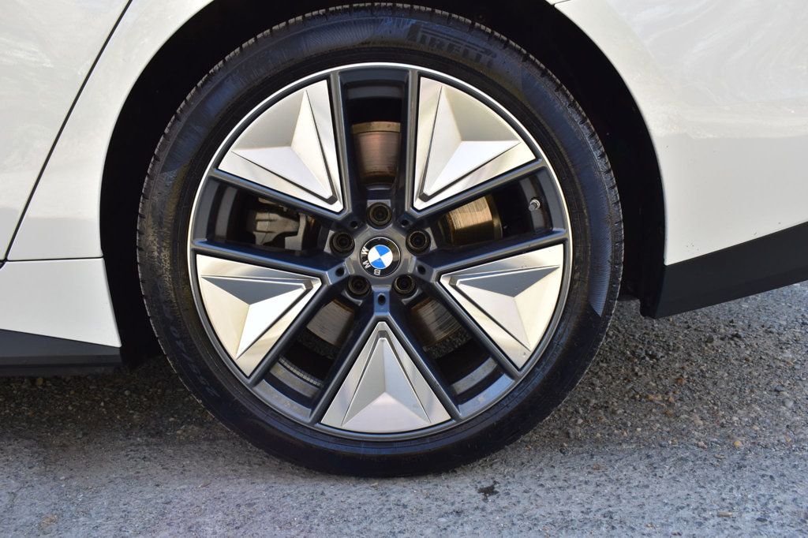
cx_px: 404
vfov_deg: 39.9
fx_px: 740
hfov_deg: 57.2
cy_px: 269
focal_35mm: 33
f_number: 9
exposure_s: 1/100
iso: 400
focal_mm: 22
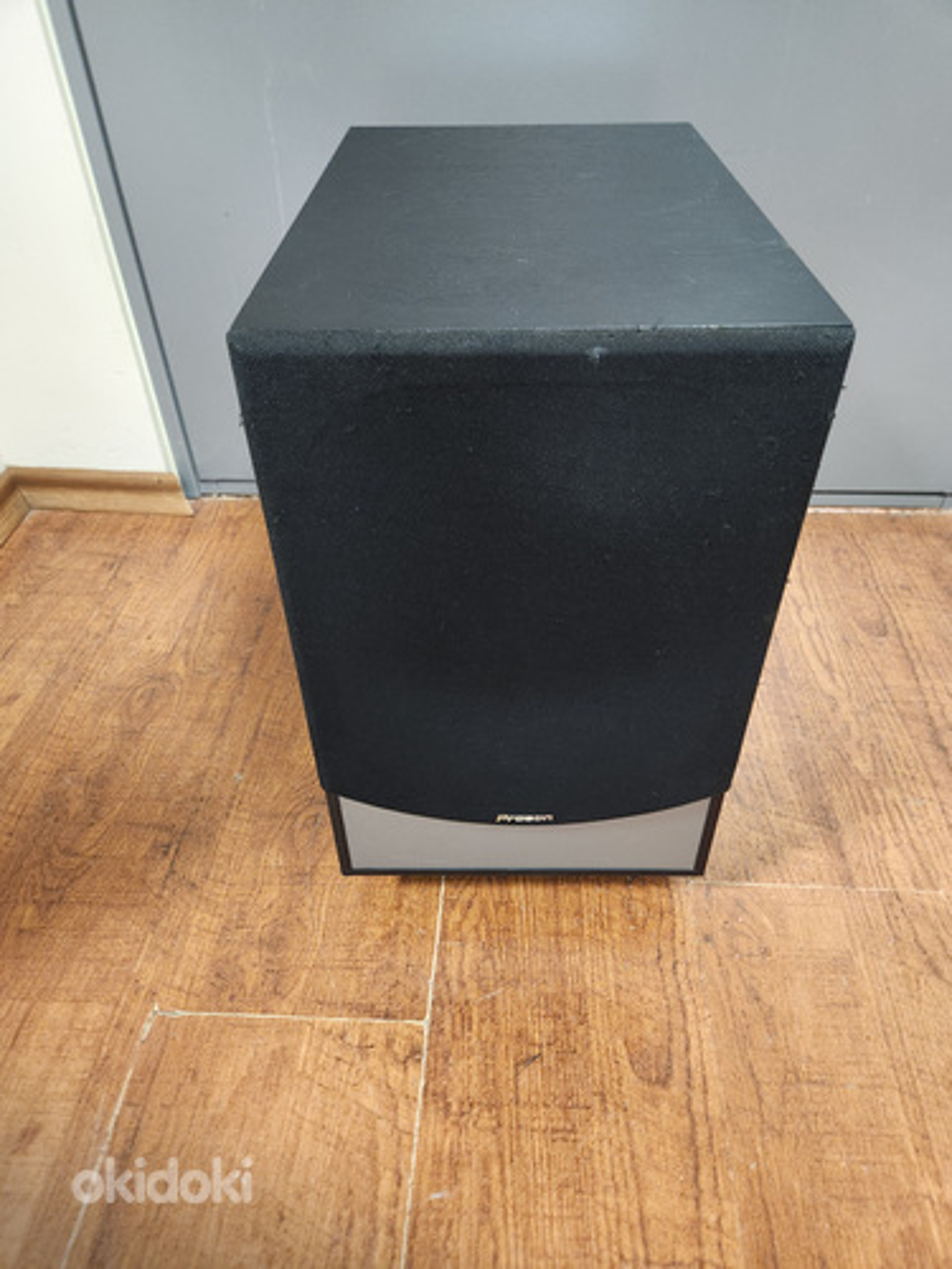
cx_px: 476
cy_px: 634
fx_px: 843
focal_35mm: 23
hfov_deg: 58.9
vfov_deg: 73.9
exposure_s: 1/33
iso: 640
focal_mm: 5.4
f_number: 1.8
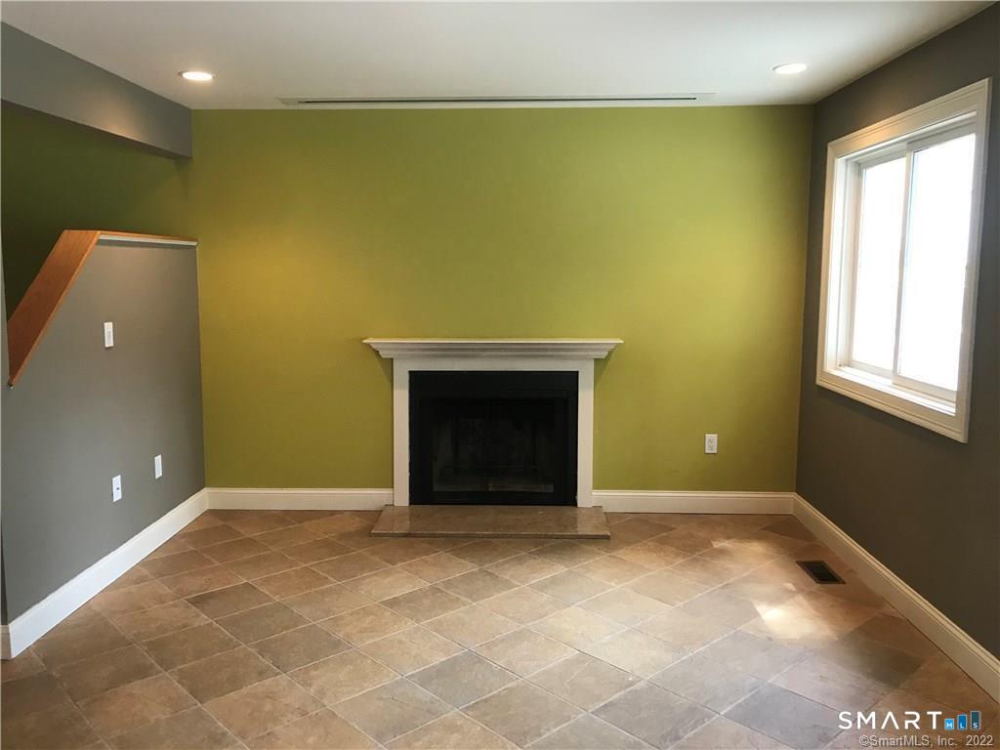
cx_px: 500
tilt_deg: -6.7
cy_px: 375
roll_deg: -0.1
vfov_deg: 49.7
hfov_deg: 63.4
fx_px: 809
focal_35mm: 28
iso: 40
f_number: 1.8
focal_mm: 3.99
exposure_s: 1/30
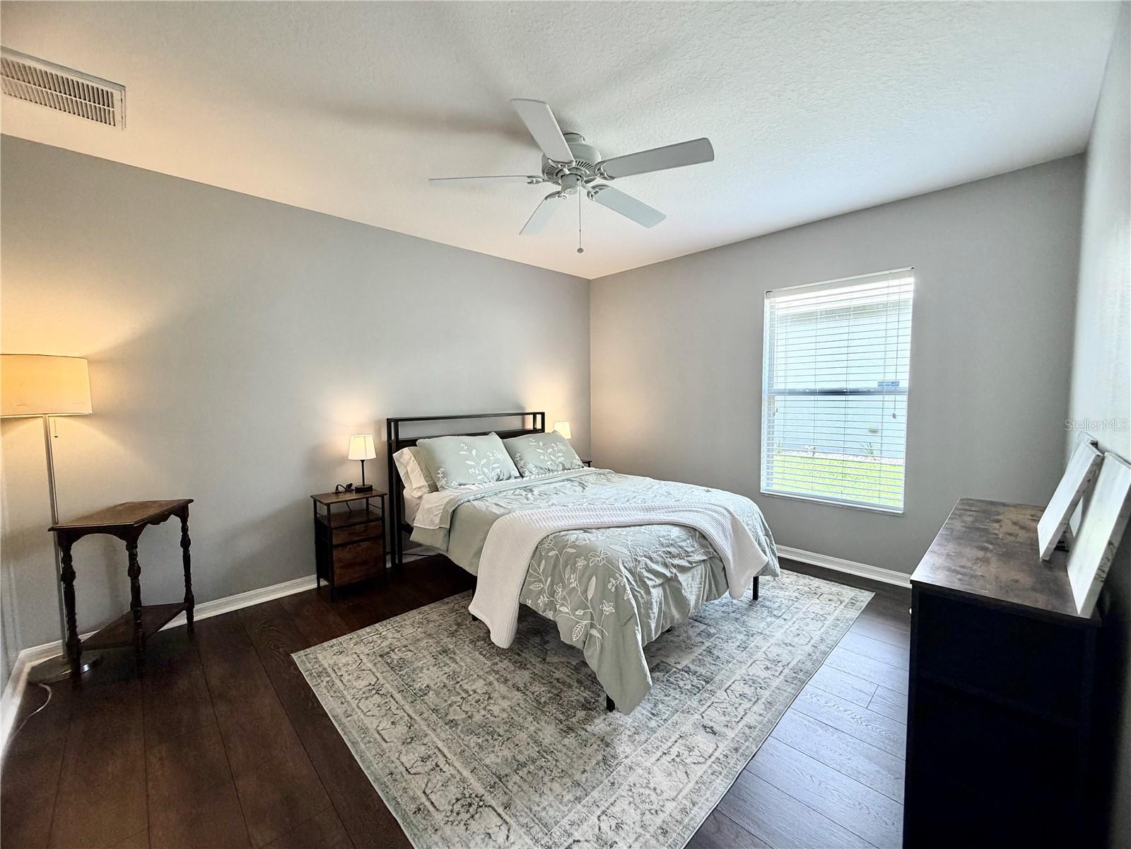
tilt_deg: -4.4
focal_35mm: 14
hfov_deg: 102.1
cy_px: 424
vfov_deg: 85.7
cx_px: 566
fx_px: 457
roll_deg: +0.5
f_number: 2.2
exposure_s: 1/60
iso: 200
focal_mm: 2.22
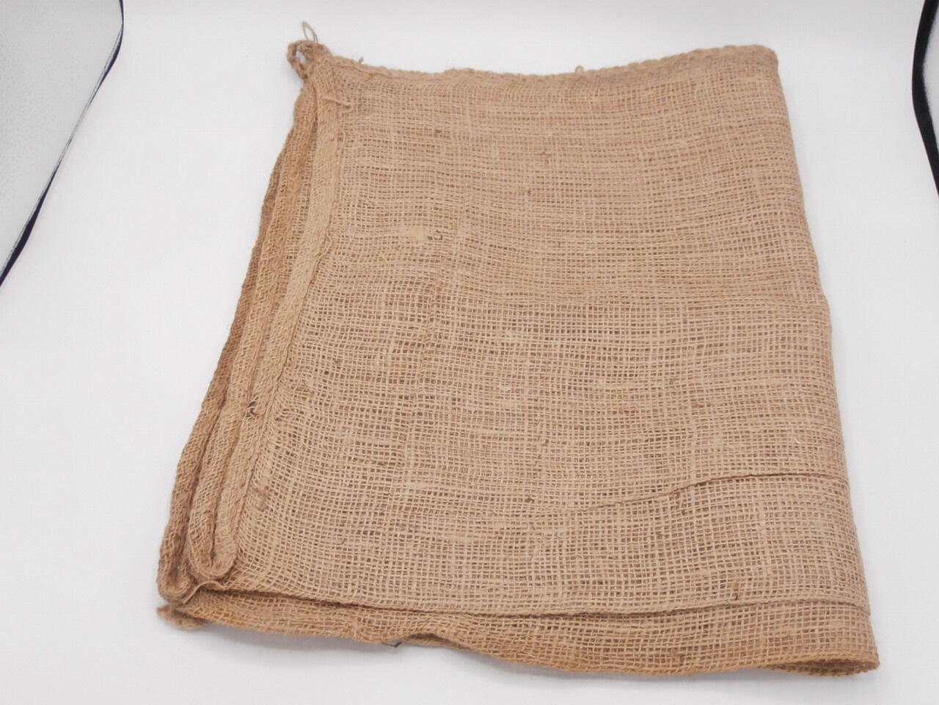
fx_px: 1031
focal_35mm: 38
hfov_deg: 49.0
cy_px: 352
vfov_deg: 37.7
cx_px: 470
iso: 200
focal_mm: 6.67
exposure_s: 1/400
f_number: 3.9
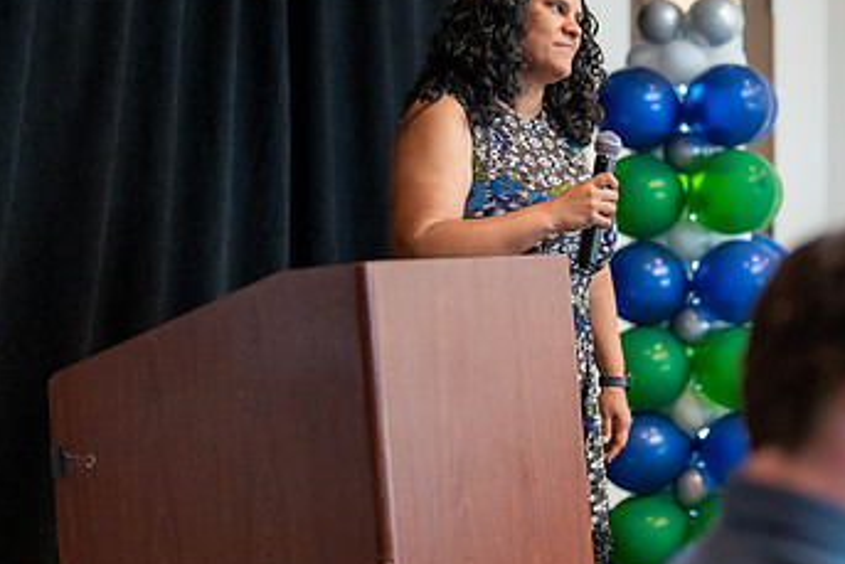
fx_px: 1996
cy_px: 166
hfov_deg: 23.8
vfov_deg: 16.0
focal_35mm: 85
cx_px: 537
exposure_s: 1/320
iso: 640
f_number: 1.2
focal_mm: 50
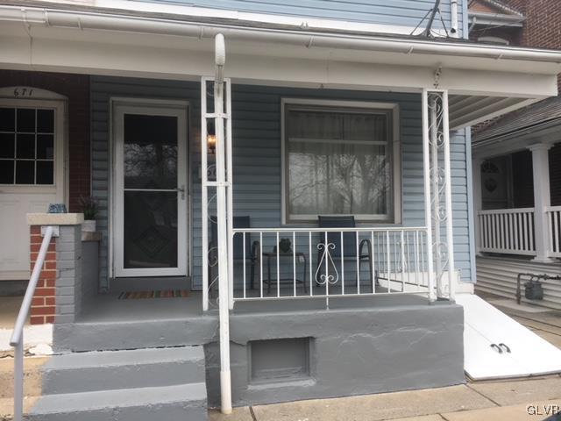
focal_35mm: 29
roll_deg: +0.0
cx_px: 280
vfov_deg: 48.2
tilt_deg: +5.6
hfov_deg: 61.7
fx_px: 470
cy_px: 210
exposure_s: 1/140
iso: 25
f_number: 2.2
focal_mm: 4.15
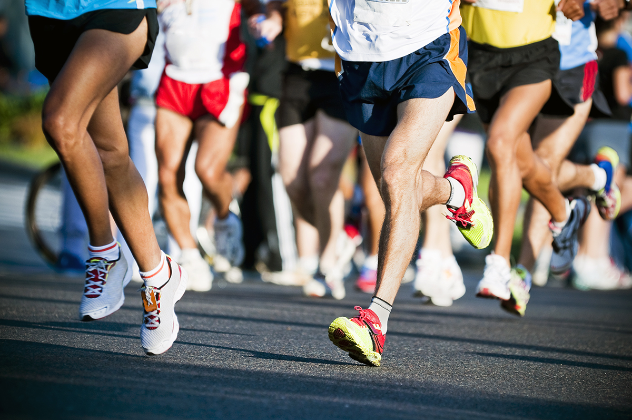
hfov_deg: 5.5
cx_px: 316
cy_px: 210
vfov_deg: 3.7
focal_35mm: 375
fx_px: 6575
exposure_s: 1/1250
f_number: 4.5
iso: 200
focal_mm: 250
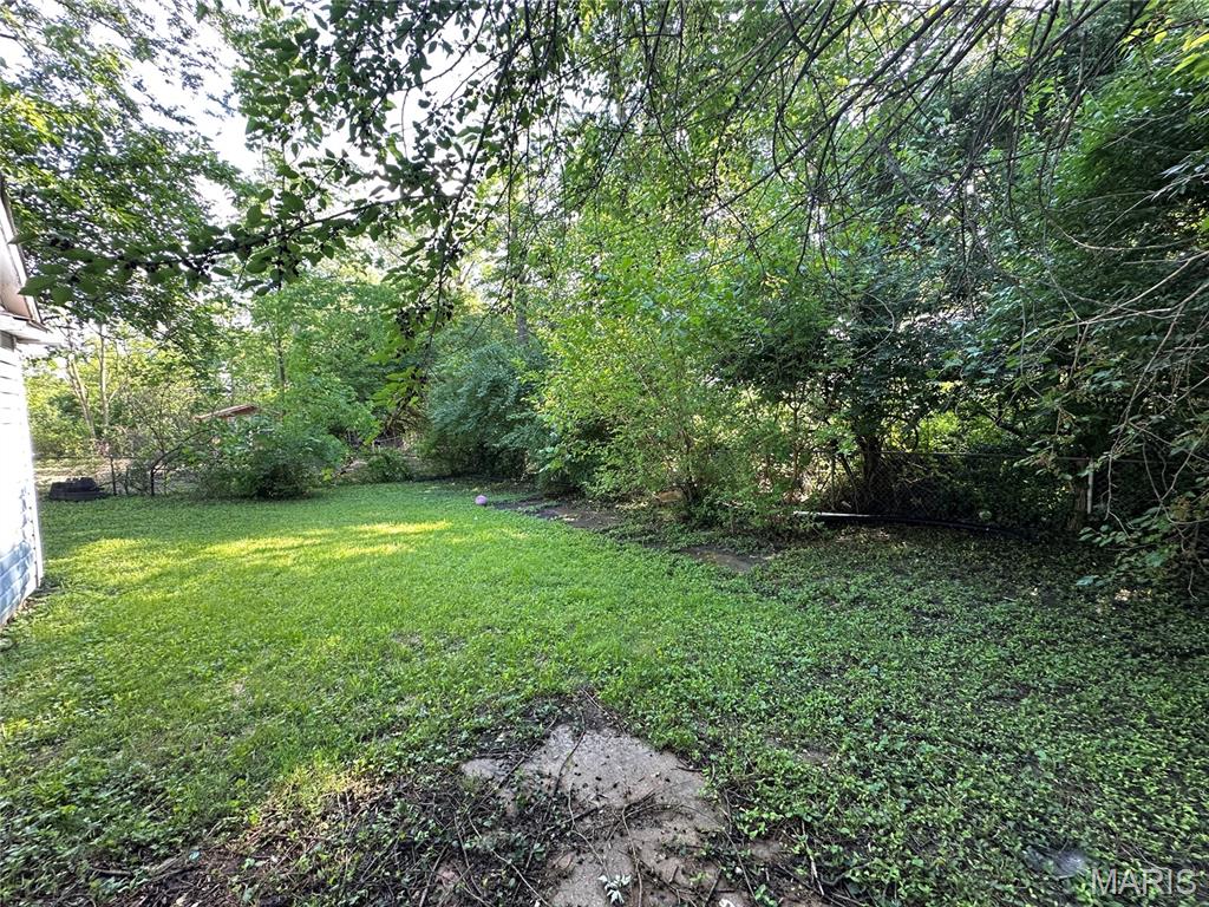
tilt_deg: -3.6
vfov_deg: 85.7
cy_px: 454
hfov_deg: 102.1
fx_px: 489
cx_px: 604
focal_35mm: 14
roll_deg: +0.7
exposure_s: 1/99
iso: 100
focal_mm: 2.22
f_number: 2.2
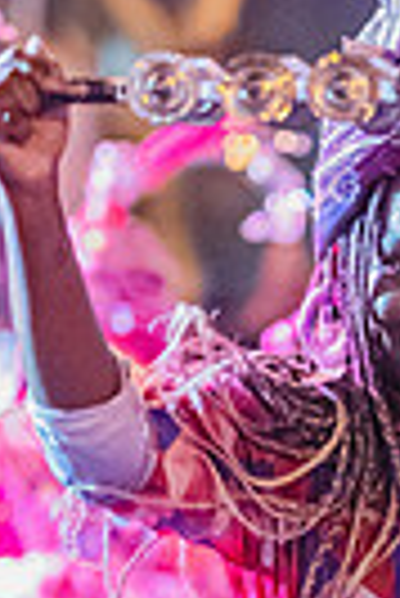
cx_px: 479
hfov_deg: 5.4
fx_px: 4205
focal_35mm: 253
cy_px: 643
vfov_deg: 8.1
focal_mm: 50
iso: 6400
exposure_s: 1/250
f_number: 1.2
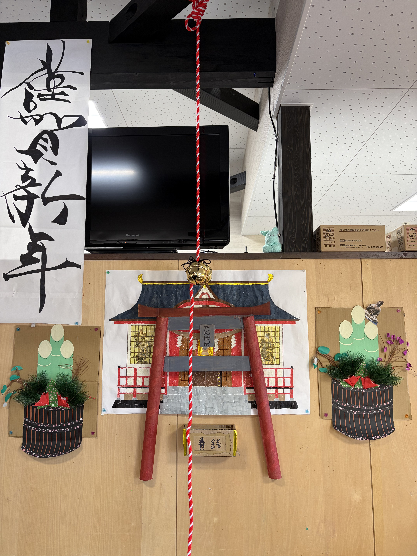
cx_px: 208
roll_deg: +0.3
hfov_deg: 53.1
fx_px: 418
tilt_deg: +7.0
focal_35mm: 26
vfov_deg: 67.3
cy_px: 278
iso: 100
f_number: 1.6
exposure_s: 1/60
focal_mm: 5.96
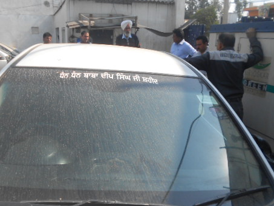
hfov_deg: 45.6
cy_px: 133
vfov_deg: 34.9
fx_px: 325
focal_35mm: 41
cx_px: 116
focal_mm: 5.3
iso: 80
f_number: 3.4
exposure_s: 1/640
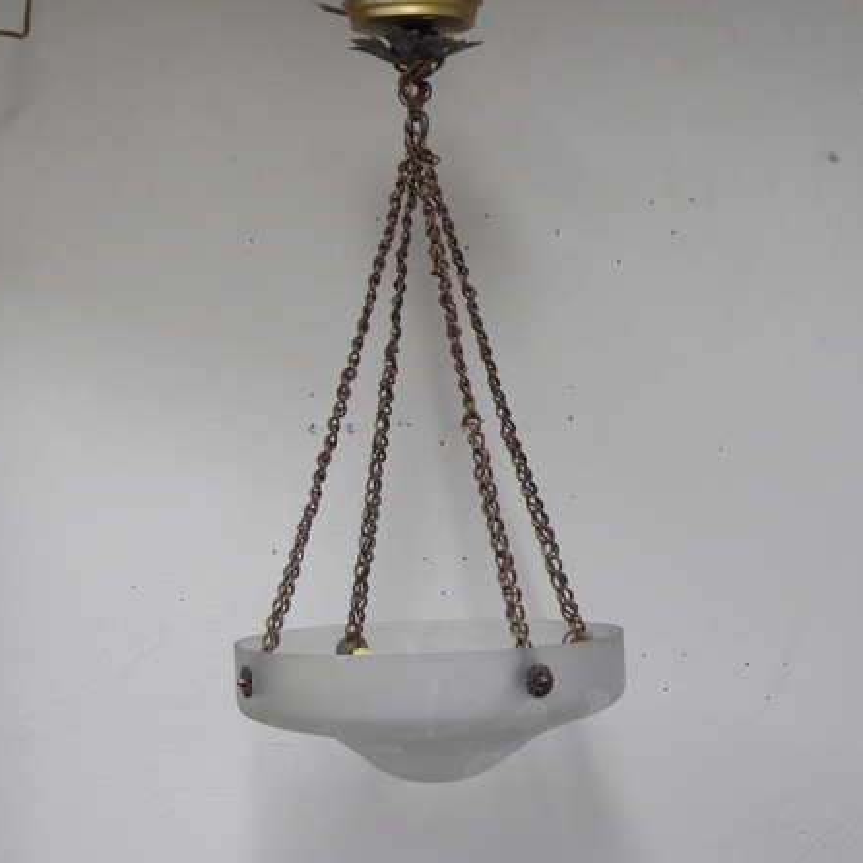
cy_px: 432
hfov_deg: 25.4
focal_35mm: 68
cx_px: 400
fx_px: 1918
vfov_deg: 25.4
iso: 400
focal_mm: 9.6
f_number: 4.1
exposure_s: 1/20
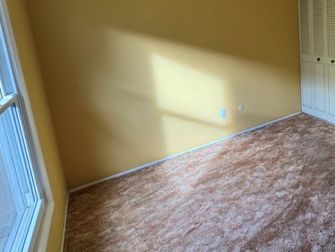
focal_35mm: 26
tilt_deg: -6.3
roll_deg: +2.8
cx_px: 291
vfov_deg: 51.0
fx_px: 252
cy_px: 64
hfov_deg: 59.1
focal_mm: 2.22
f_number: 2.2
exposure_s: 1/99
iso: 80
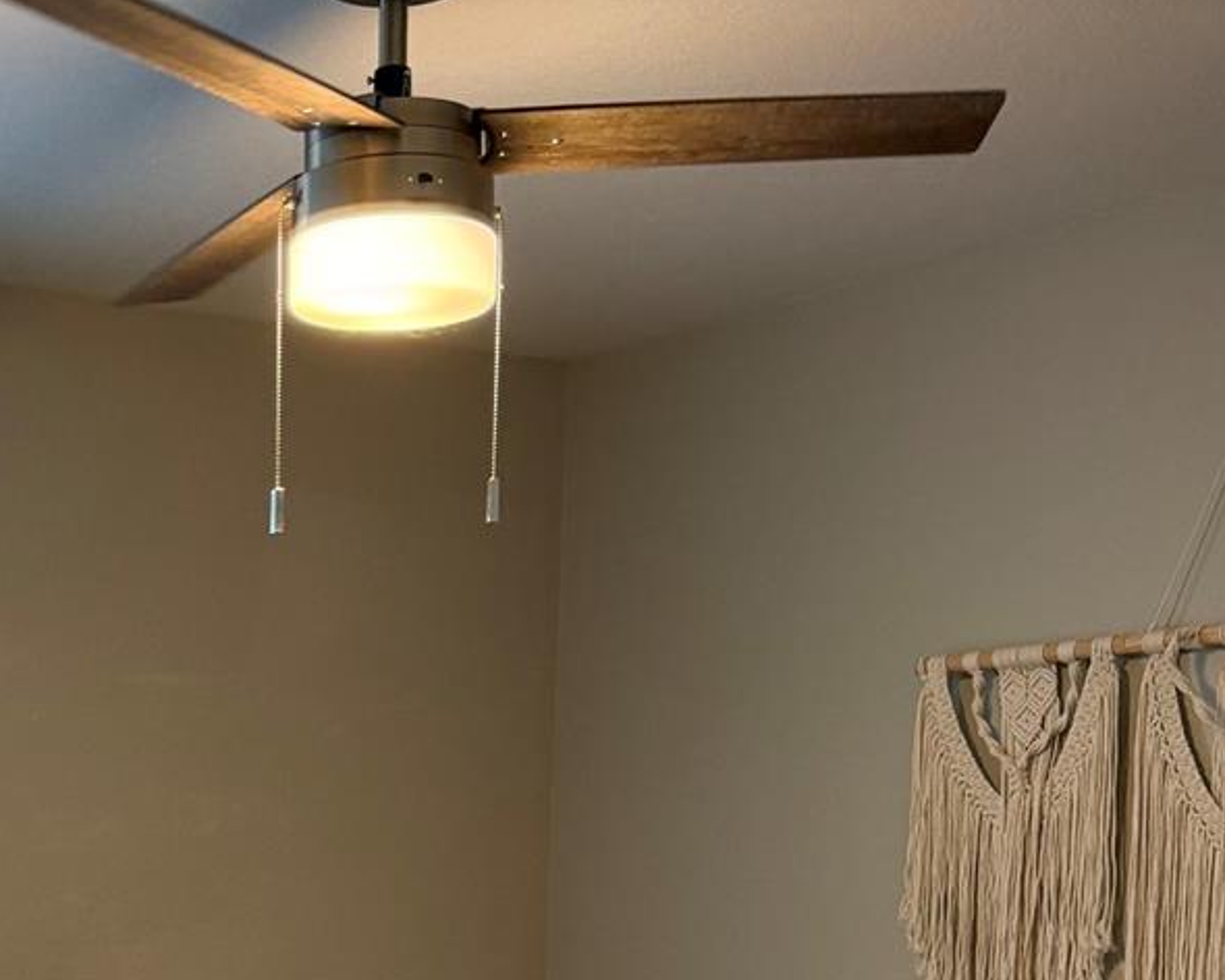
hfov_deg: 29.5
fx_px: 2212
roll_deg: -1.2
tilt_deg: -5.4
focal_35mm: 61
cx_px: 96
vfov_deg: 23.6
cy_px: 1053
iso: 250
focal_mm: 6.76
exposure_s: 1/120
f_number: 1.78
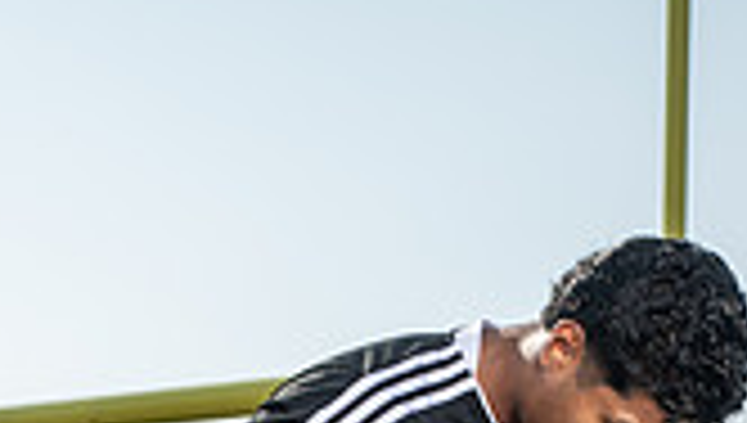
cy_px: 981
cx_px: 567
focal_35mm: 119
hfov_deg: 17.9
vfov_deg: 9.3
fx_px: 2361
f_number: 6.3
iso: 100
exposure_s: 1/400
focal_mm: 42
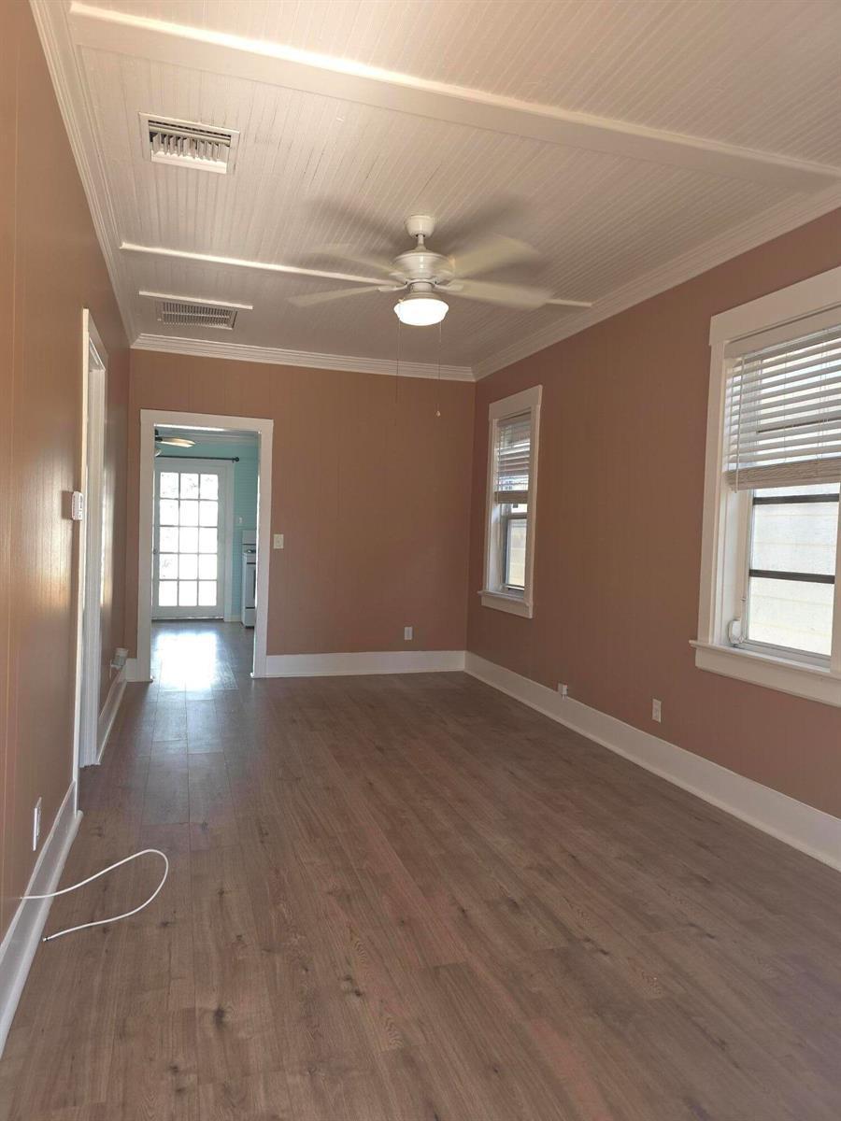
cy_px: 560
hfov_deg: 58.9
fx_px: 745
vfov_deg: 73.9
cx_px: 420
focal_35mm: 23
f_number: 1.7
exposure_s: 1/60
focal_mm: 6.3
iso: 40
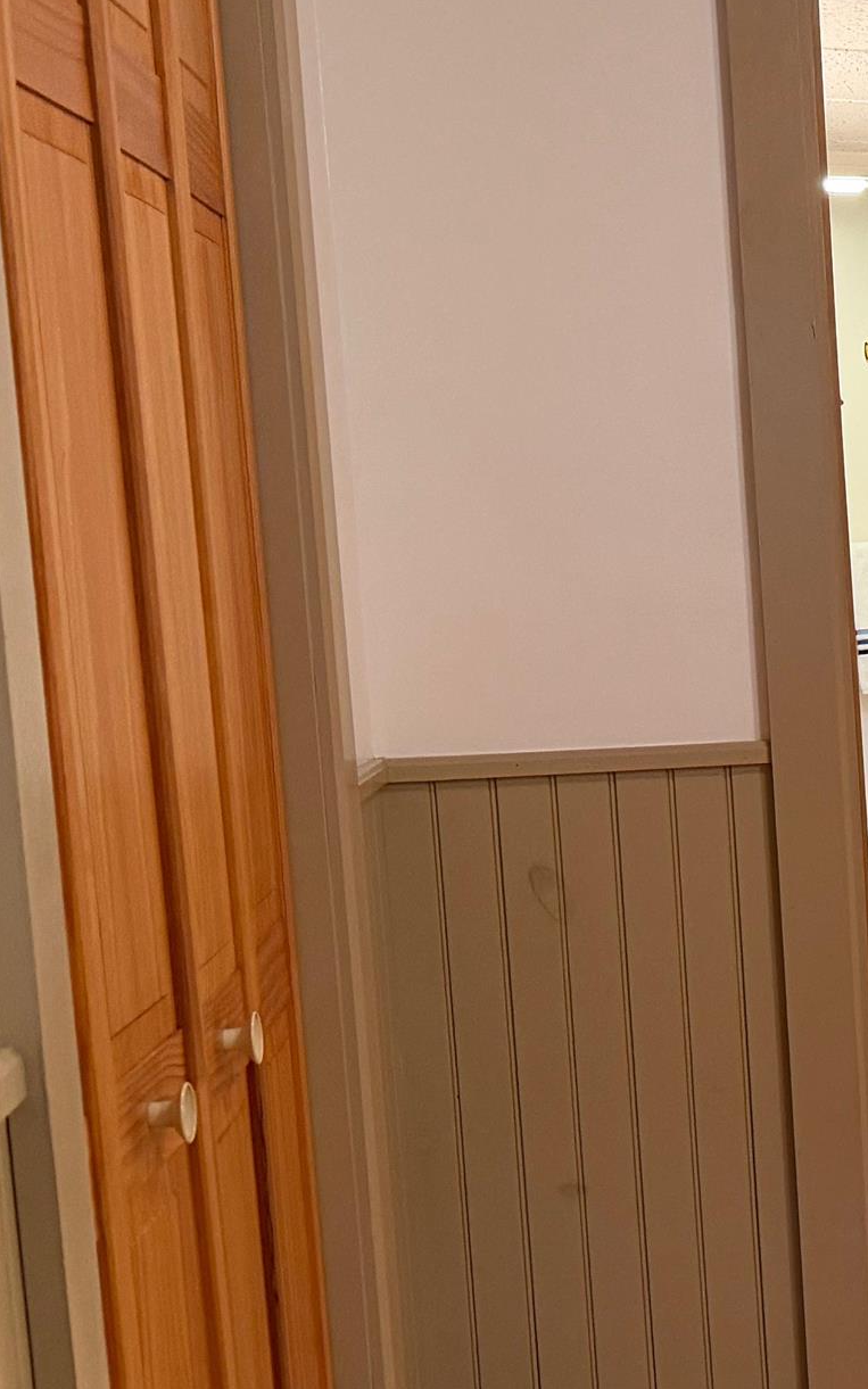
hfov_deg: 16.0
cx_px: 1727
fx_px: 2423
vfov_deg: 31.9
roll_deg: +0.2
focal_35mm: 64
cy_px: 809
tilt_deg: -7.6
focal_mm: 6.76
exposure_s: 1/60
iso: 320
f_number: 1.78
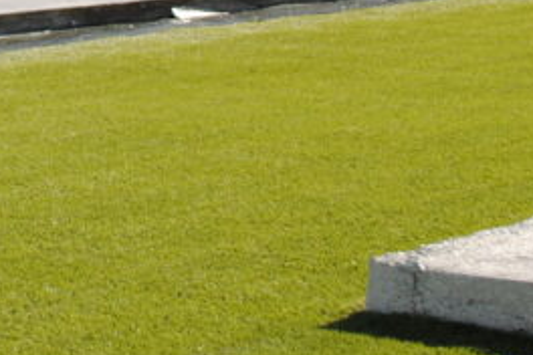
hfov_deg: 11.6
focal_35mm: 163
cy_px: -221
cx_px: -442
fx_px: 2413
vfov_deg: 8.2
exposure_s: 1/200
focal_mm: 28
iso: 100
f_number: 8
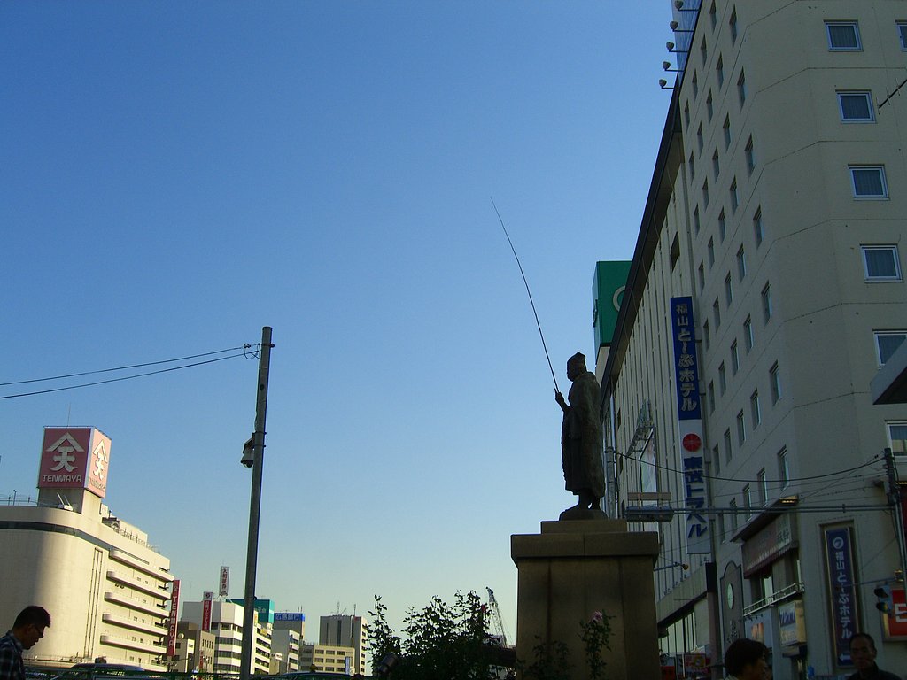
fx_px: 996
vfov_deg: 37.7
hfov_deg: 49.0
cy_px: 340
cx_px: 454
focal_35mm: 38
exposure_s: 1/160
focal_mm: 7.9
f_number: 8
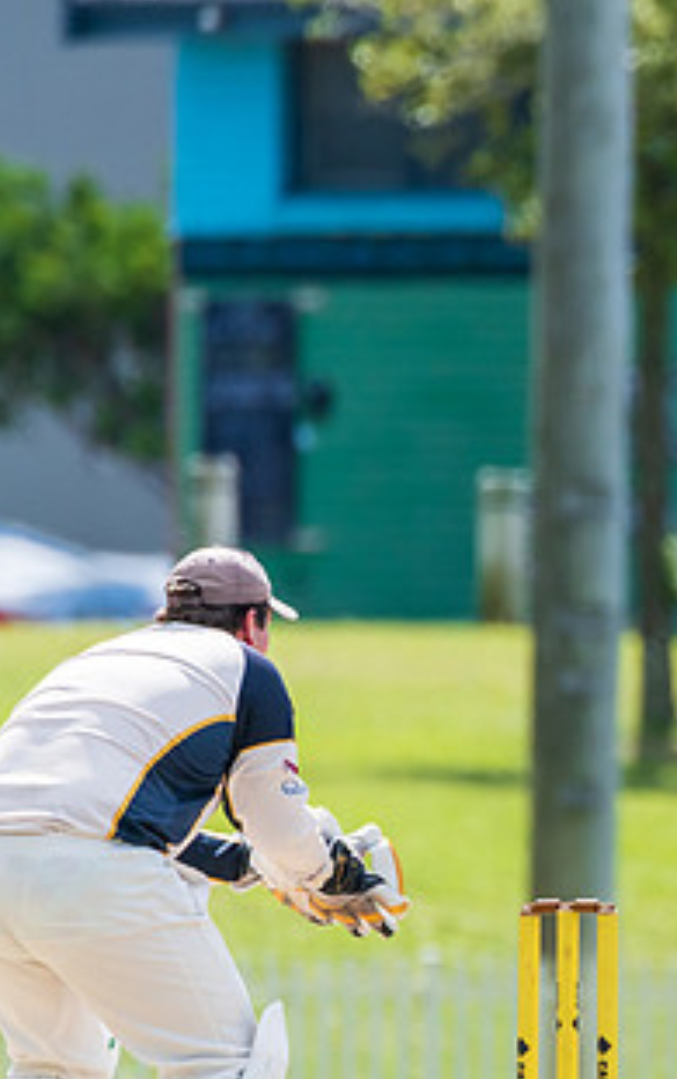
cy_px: 588
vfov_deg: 1.6
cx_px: 1030
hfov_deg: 1.0
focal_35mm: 1275
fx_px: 37552
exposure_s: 1/2500
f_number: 6.3
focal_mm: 600
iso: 640
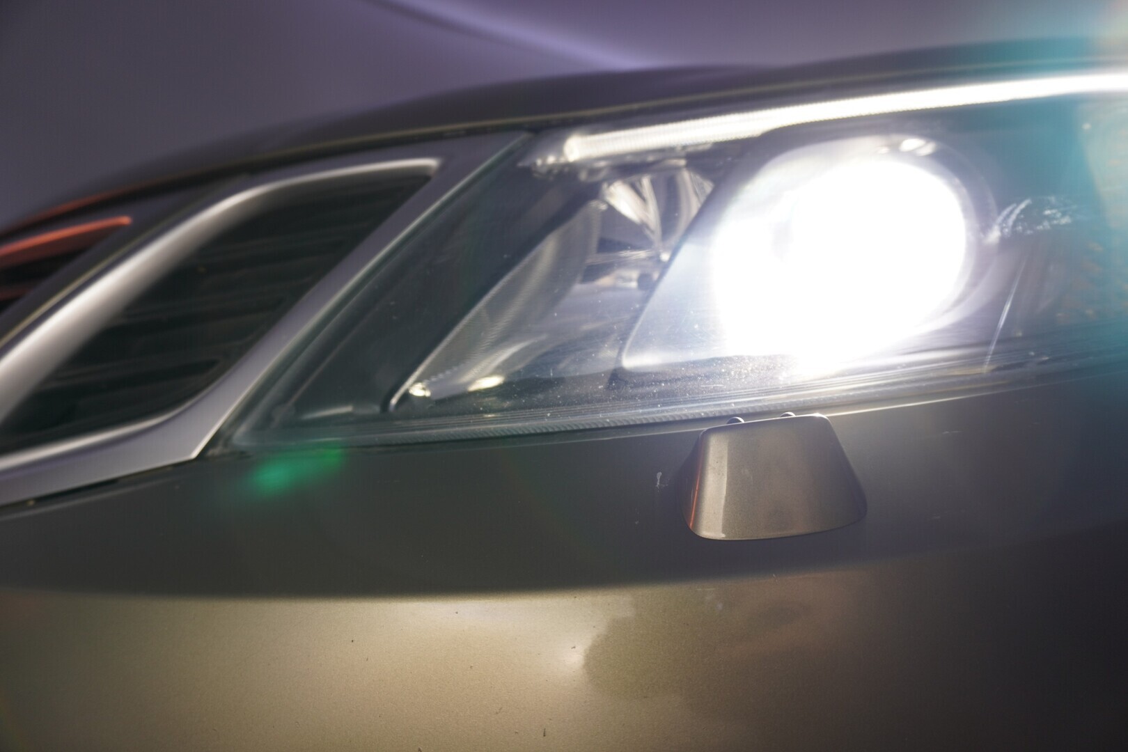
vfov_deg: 53.1
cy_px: 376
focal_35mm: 24
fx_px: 752
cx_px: 564
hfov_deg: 73.7
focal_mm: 16
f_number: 4
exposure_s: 1/60
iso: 125
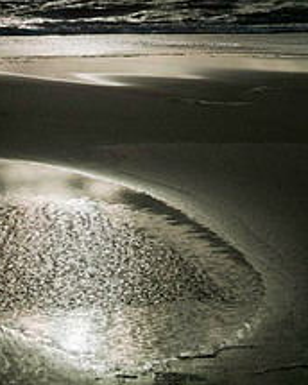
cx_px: 49
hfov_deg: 13.0
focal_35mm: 118
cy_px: -13
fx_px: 1345
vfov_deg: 15.9
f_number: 9.5
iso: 200
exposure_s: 1/350
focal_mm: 40
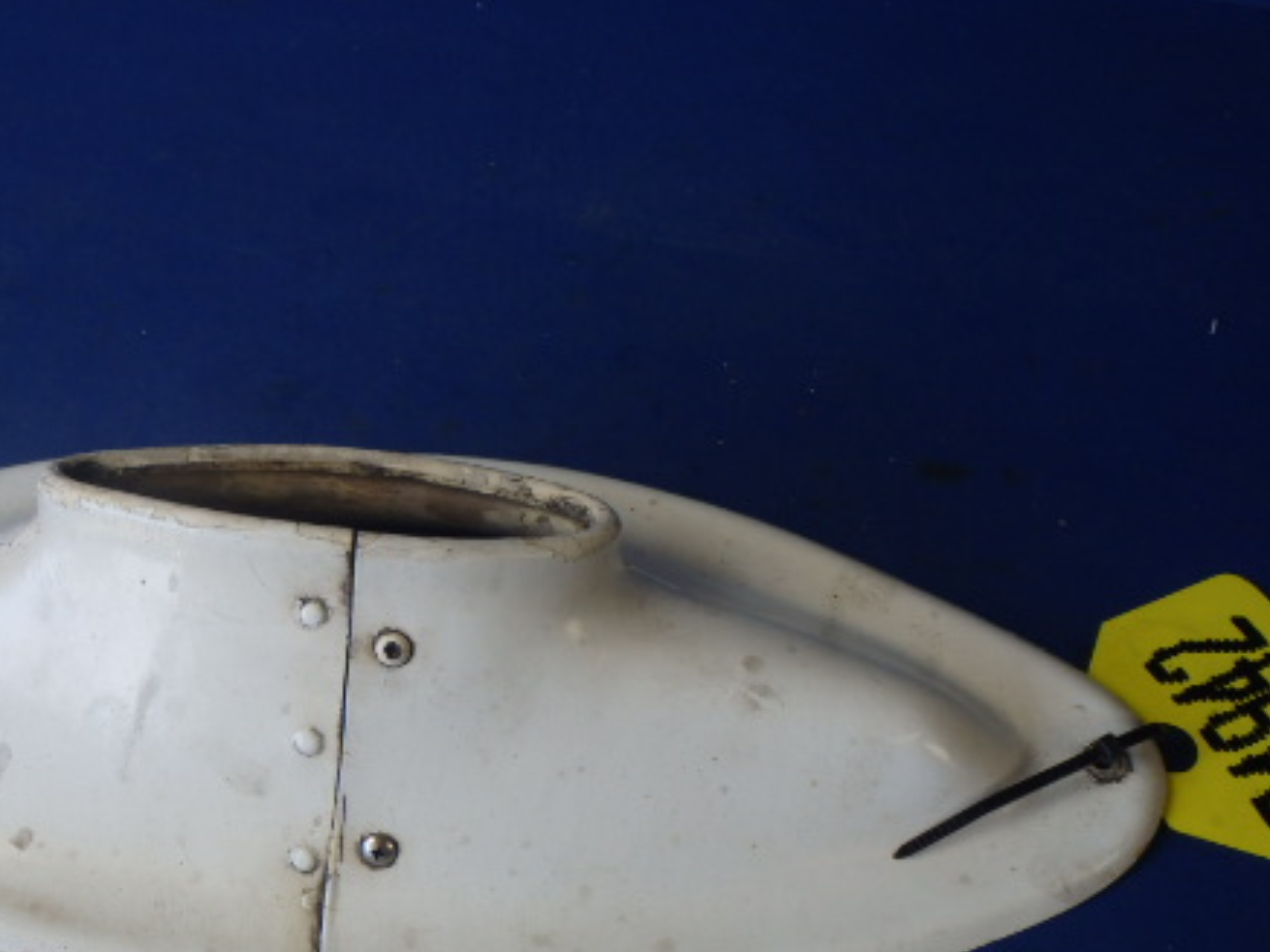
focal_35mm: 41
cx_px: 355
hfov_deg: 44.6
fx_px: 1505
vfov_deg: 34.8
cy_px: 633
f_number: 3.9
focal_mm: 5
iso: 125
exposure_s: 1/80
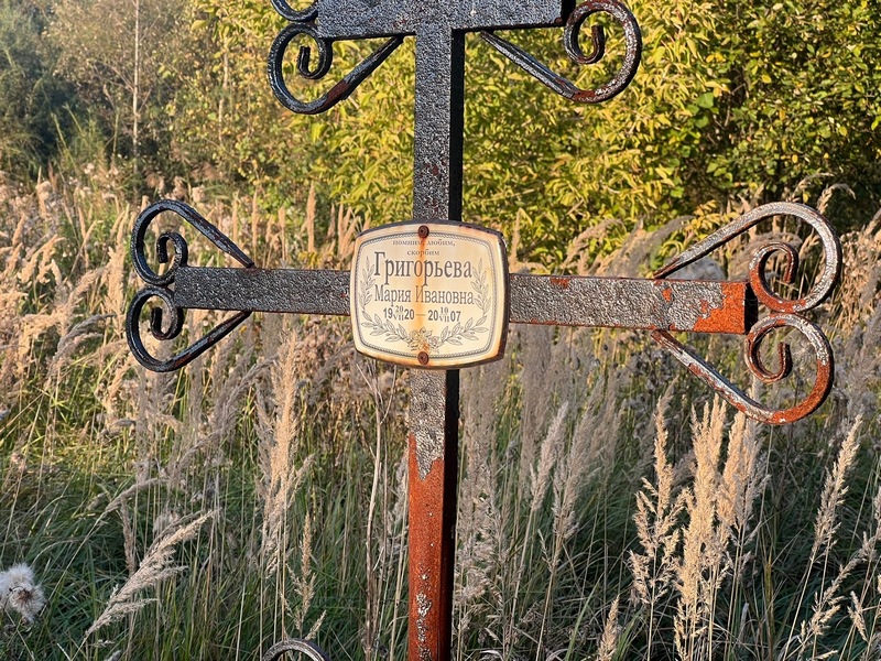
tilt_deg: -3.1
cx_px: 440
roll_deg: -1.8
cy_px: 330
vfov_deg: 19.1
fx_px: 1960
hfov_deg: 25.3
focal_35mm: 77
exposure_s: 1/114
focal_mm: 9
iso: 32
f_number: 2.8
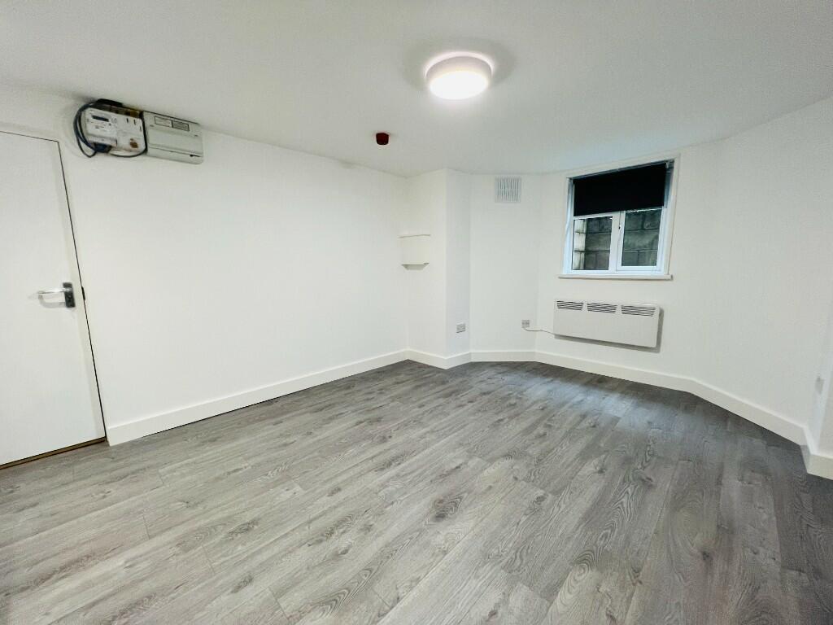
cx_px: 416
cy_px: 312
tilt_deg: -8.8
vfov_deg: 89.9
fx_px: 313
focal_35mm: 13
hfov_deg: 106.2
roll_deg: +0.0
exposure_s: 1/100
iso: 200
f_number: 1.8
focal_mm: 1.57
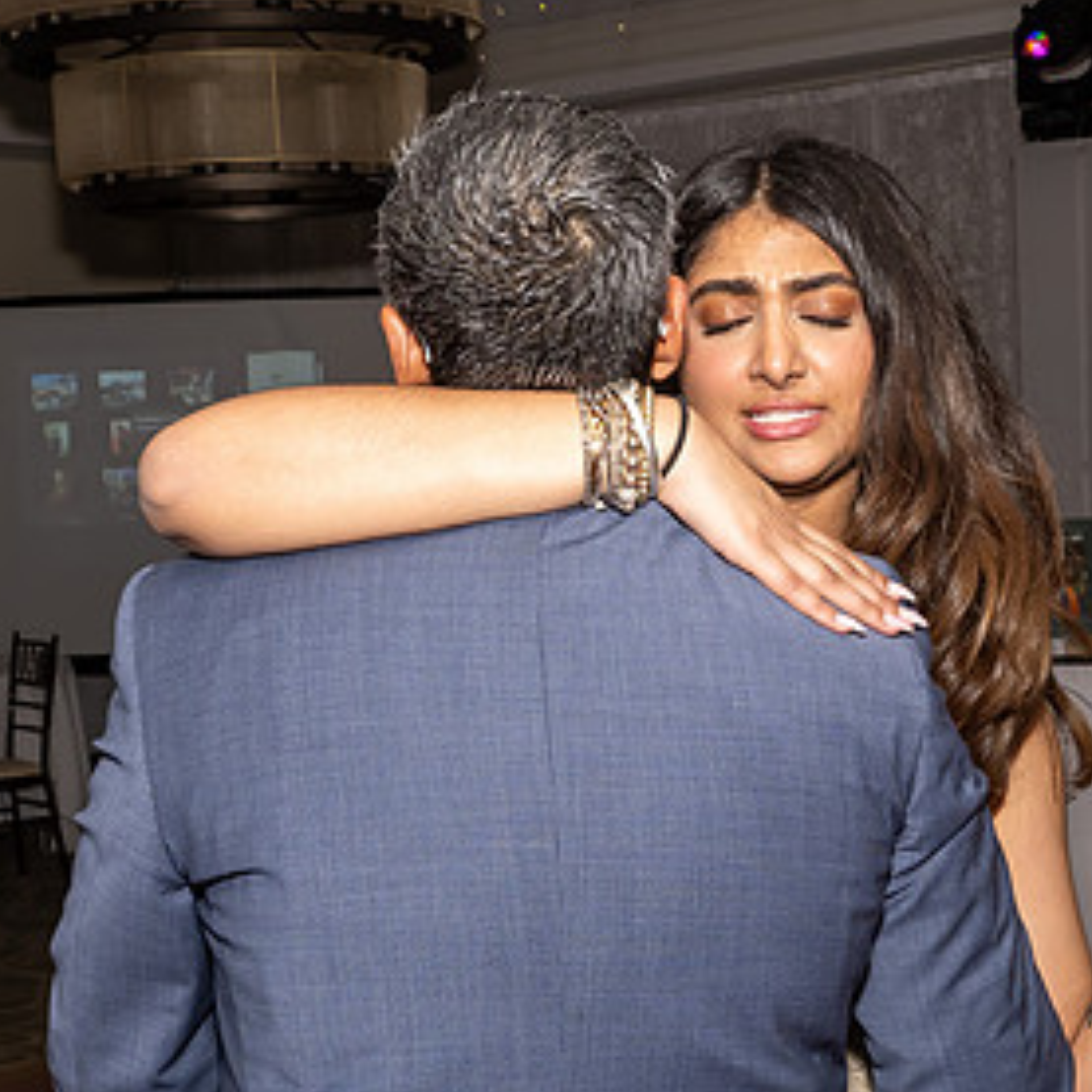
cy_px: 612
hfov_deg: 25.5
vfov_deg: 25.7
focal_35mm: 67
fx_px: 2391
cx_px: 782
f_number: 8
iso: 640
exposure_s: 1/250
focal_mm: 19
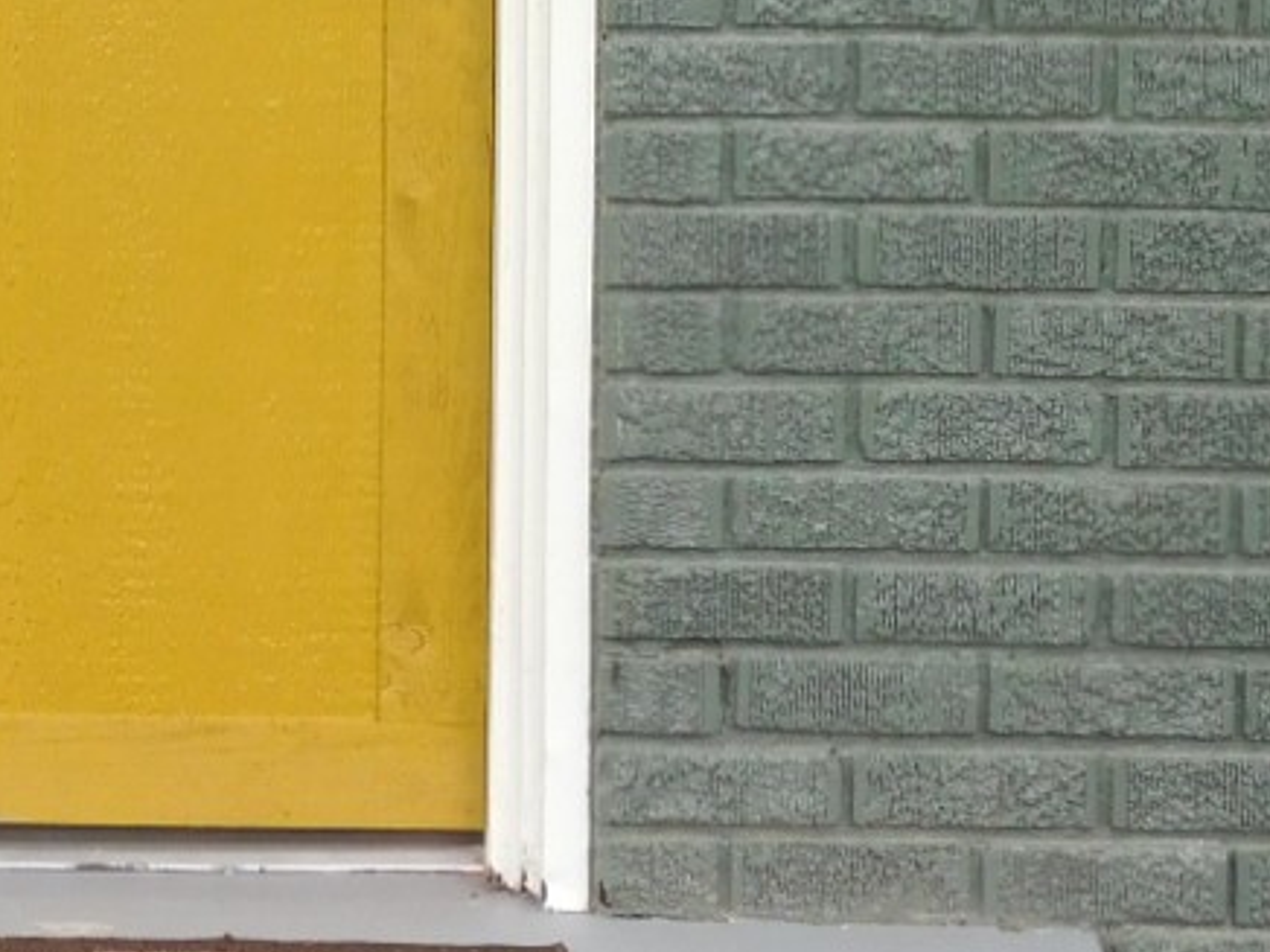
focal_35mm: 165
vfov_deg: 8.7
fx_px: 6054
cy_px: -635
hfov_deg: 11.9
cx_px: 15
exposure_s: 1/125
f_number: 3.7
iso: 125
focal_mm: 8
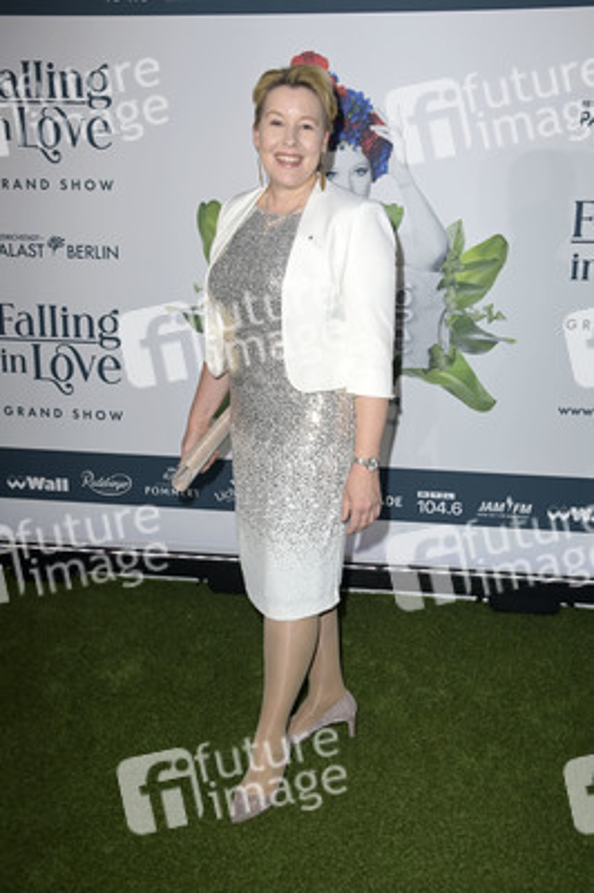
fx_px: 992
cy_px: 446
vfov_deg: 48.5
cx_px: 297
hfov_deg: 33.3
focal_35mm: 40
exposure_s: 1/250
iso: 640
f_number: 6.3
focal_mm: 40
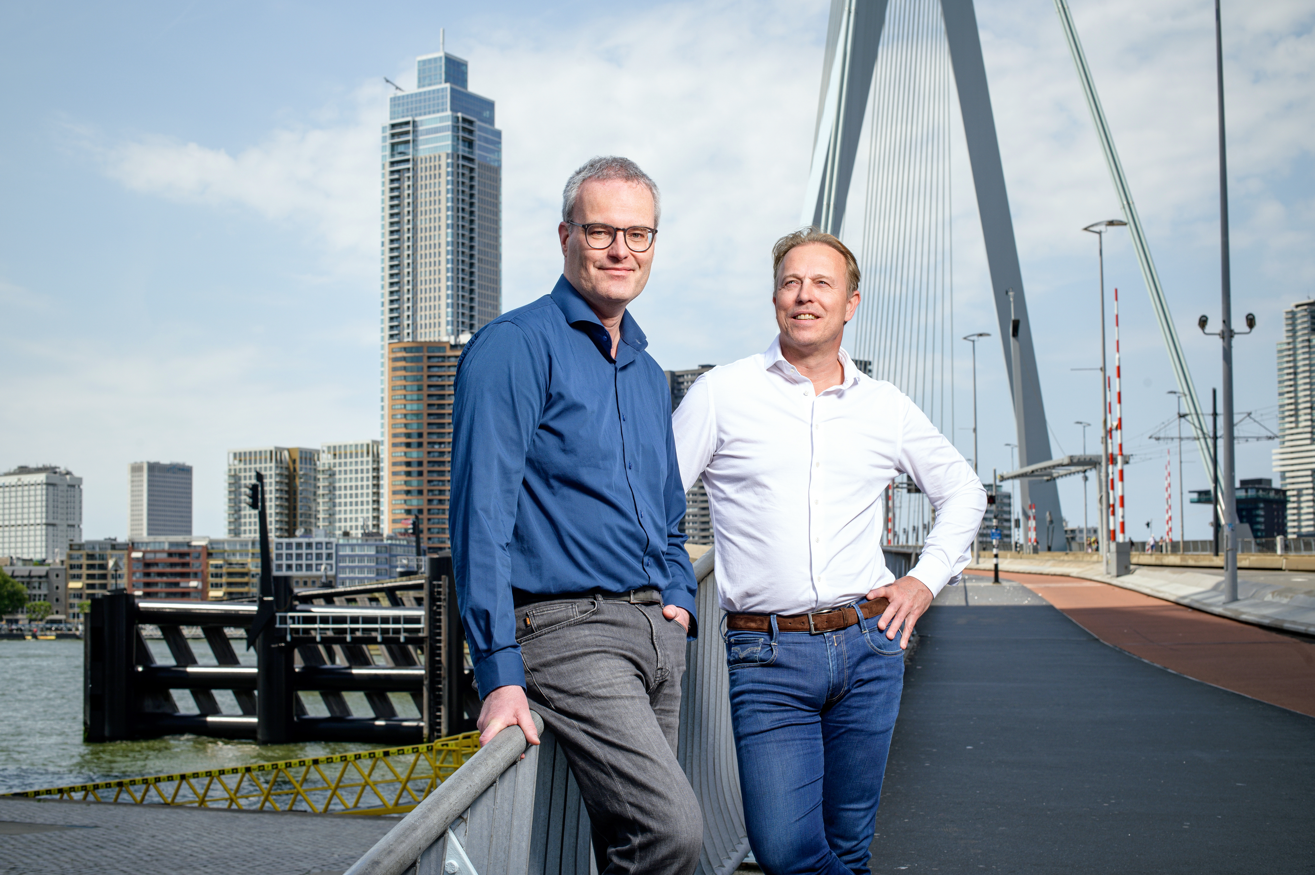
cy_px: 438
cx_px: 658
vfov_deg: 27.0
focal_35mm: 50
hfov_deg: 39.6
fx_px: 1825
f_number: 9
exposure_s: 1/200
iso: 50
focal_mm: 50
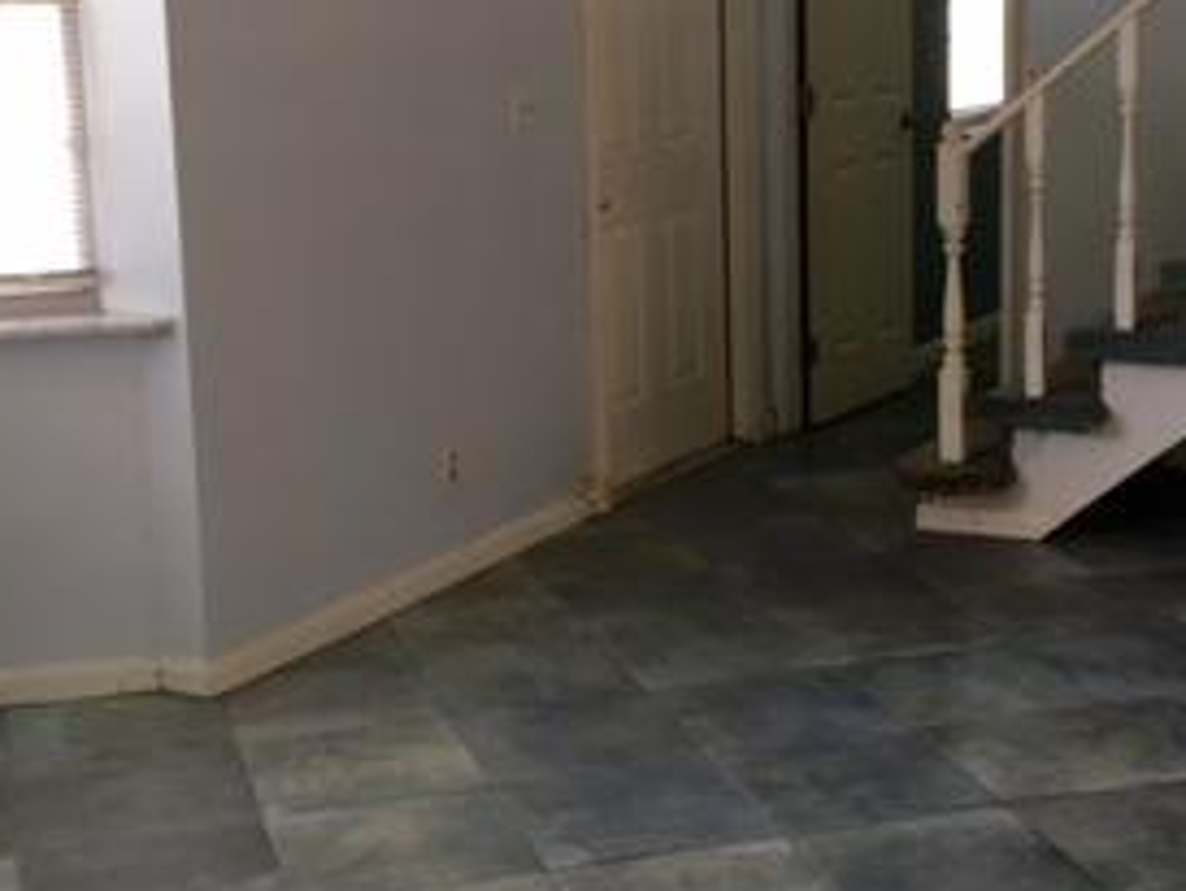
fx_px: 2331
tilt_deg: -9.3
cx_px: 708
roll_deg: +2.0
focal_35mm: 68
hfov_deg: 28.5
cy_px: 343
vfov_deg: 21.6
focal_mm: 4.15
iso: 32
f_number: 2.2
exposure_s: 1/60
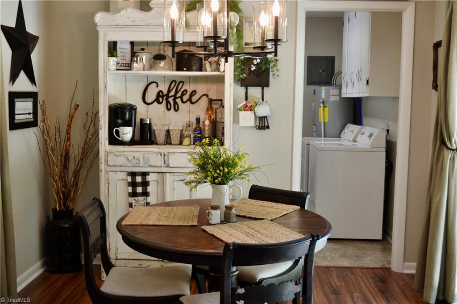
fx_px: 495
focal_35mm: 39
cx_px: 228
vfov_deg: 34.2
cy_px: 152
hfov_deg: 49.6
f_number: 4.2
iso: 400
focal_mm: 26
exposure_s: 1/30
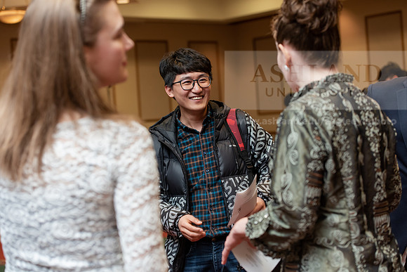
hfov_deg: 28.8
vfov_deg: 19.5
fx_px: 792
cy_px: 136
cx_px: 204
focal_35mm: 70
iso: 1600
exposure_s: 1/160
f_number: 4.5
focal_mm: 70
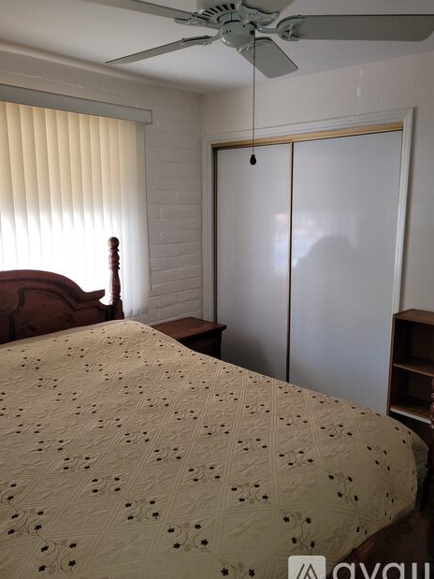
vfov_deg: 63.4
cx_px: 206
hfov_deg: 49.7
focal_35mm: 28
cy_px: 281
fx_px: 468
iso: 125
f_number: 1.8
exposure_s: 1/60
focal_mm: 5.4
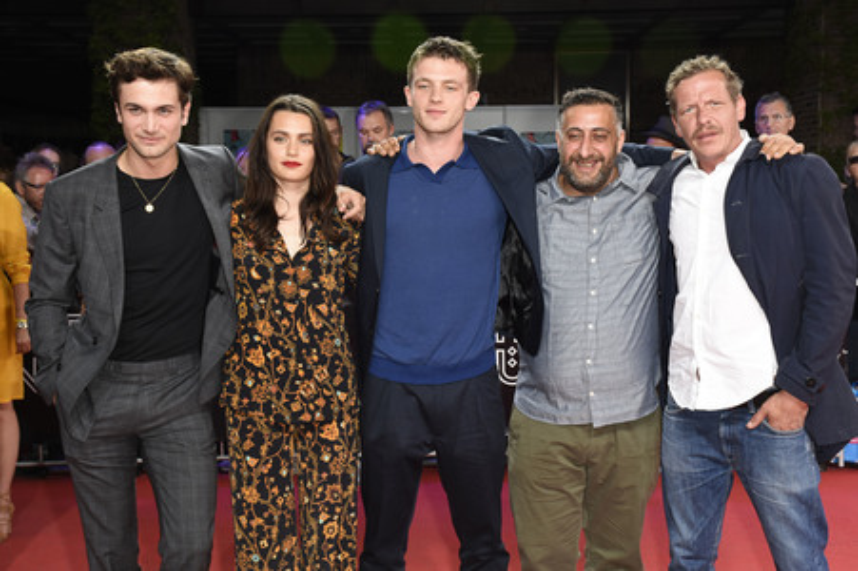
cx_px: 429
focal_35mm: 52
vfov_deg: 25.7
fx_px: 1250
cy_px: 286
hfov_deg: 37.9
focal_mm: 35
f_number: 6.3
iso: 500
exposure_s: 1/160
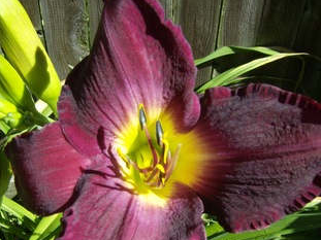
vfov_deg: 28.4
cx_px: 160
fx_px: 473
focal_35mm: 51
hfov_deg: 37.5
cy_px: 150
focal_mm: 6
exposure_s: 1/298
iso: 100
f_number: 4.7
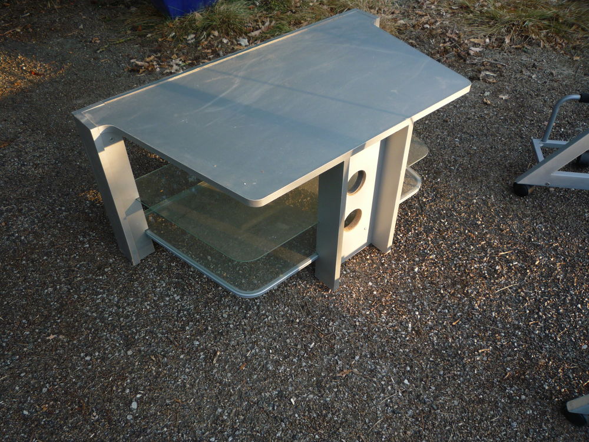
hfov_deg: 60.0
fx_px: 510
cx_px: 294
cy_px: 221
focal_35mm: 30
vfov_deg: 46.8
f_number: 3.3
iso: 100
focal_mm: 5.2
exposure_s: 1/100
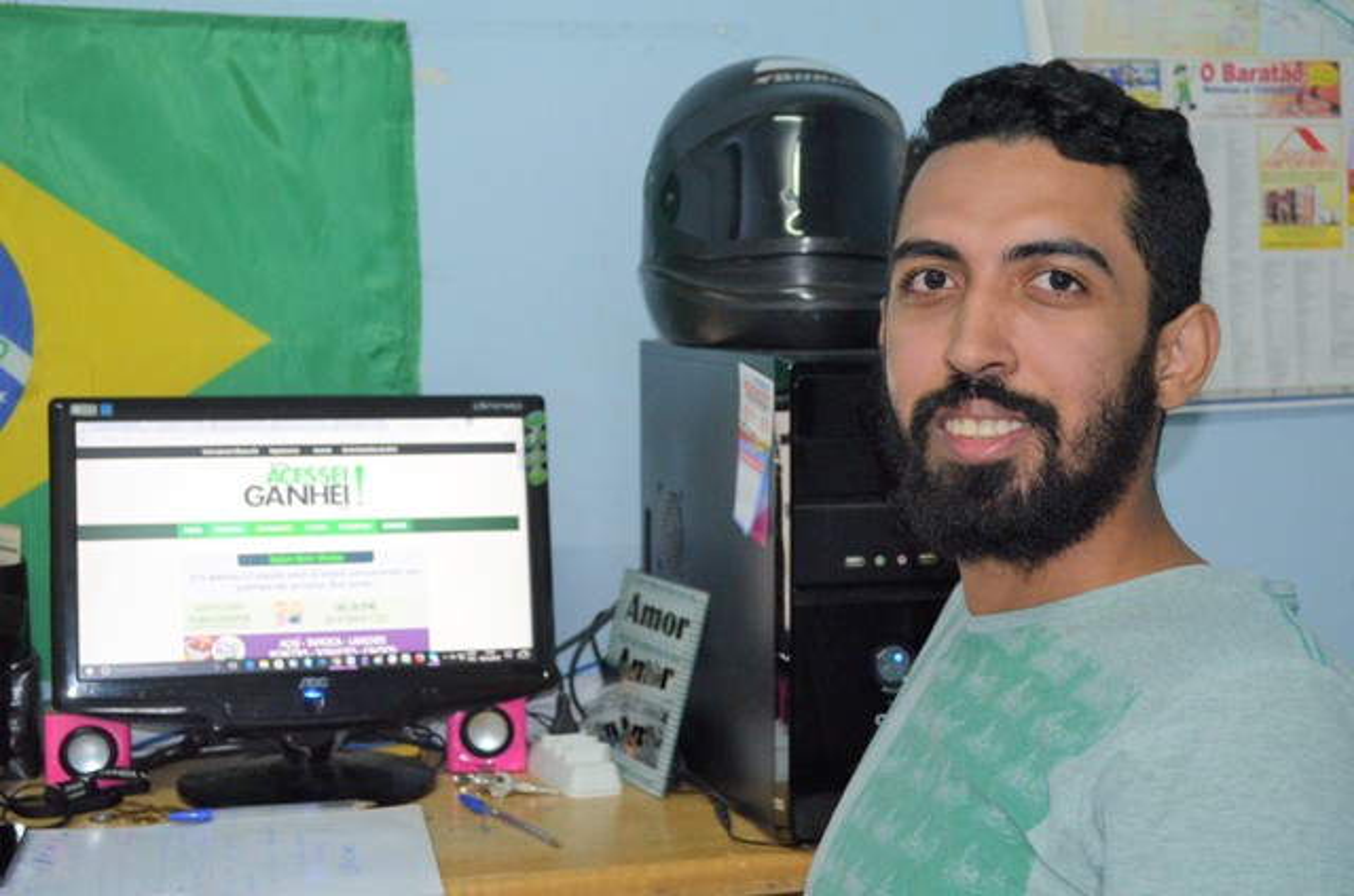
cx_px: 677
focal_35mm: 57
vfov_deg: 23.7
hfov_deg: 35.1
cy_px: 448
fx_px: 2140
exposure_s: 1/60
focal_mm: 38
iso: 2000
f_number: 5
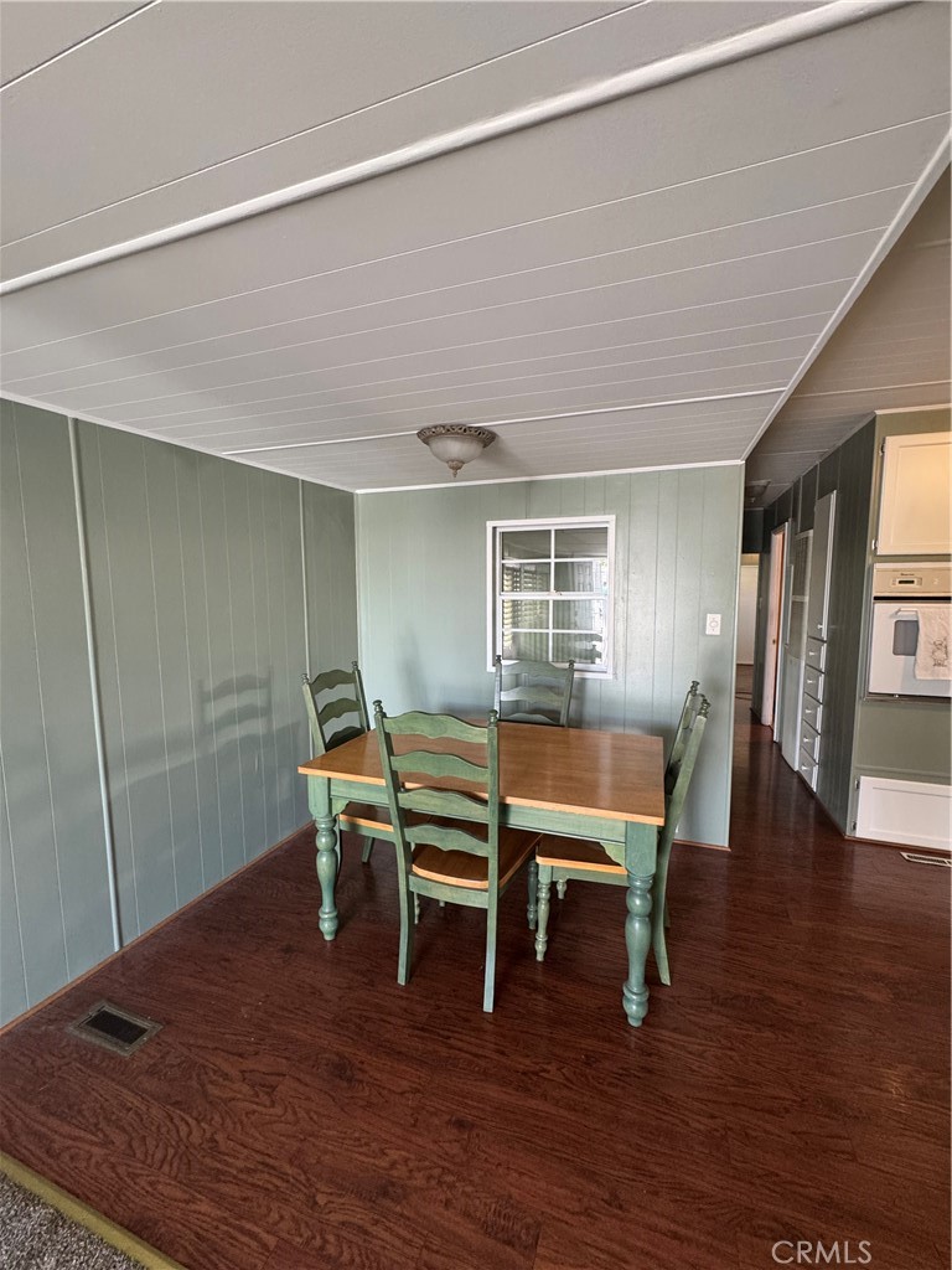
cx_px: 476
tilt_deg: -5.6
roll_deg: +0.8
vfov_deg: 102.1
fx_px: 513
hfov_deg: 85.7
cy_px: 635
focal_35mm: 14
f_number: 2.2
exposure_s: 1/60
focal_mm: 2.22
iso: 250
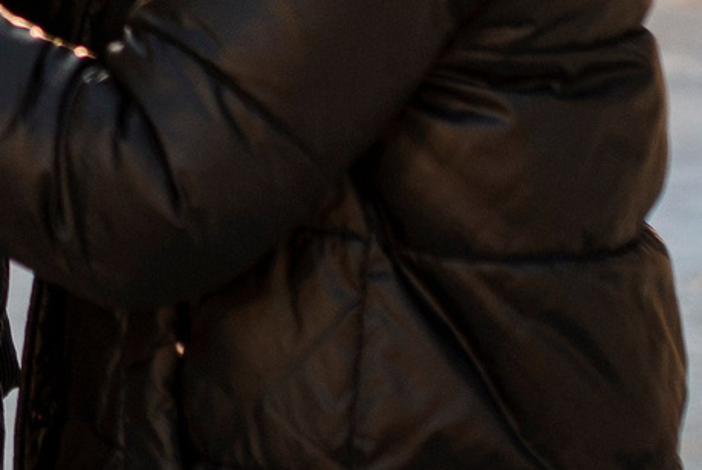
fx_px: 3806
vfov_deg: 6.8
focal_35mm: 195
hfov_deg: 10.3
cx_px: -283
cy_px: -480
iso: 100
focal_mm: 35
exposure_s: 1/1000
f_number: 2.2
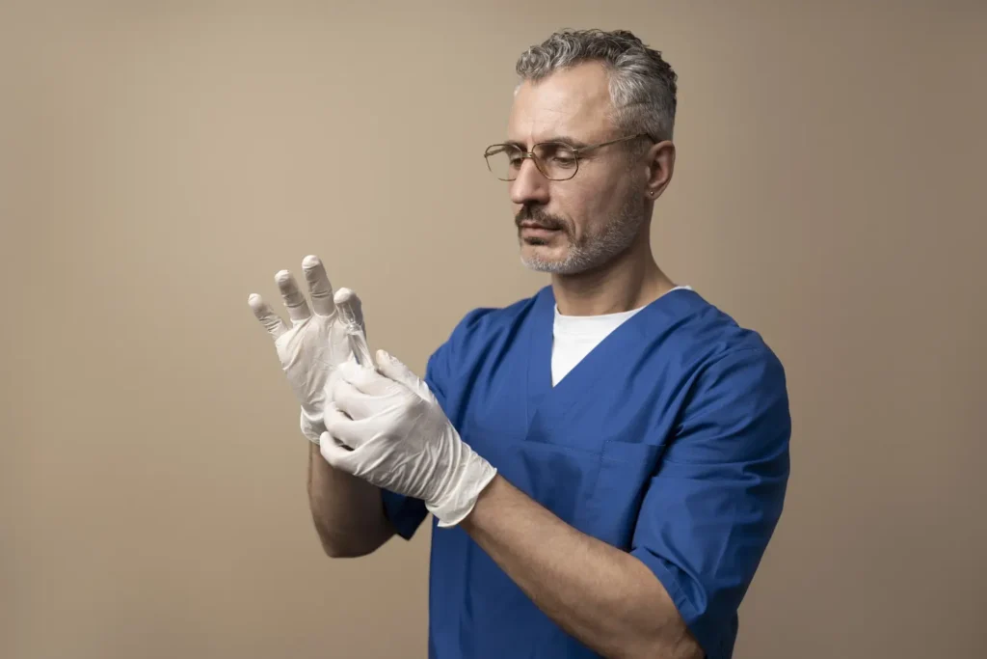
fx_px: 960
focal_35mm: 35
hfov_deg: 54.4
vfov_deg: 37.9
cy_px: 330
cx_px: 494
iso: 320
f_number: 2.2
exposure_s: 1/200
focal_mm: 35
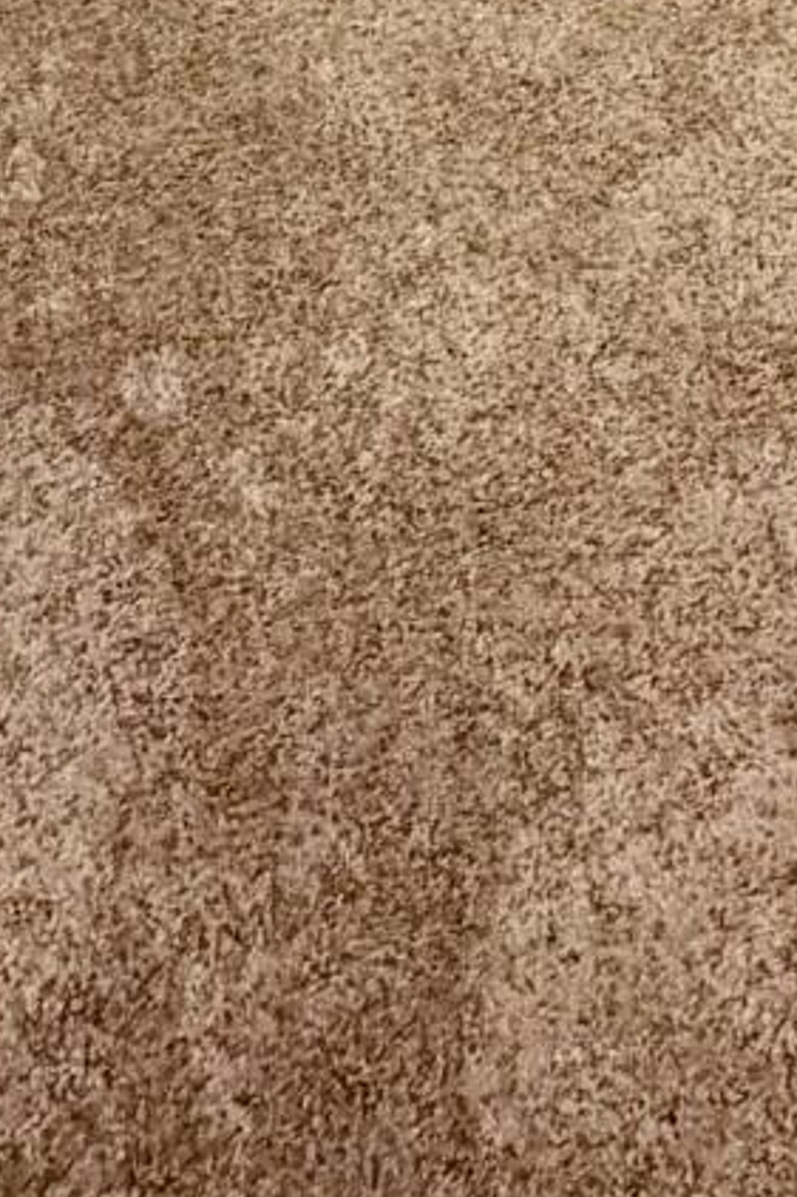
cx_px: 859
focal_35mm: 69
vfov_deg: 20.4
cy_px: -973
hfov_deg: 19.0
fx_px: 2293
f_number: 2.2
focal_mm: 2.22
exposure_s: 1/60
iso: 1250
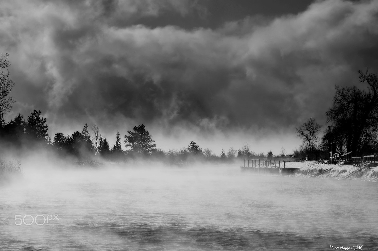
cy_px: 126
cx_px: 189
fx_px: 1416
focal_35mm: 135
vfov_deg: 10.1
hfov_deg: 15.2
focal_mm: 90
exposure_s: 1/500
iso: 100
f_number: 13
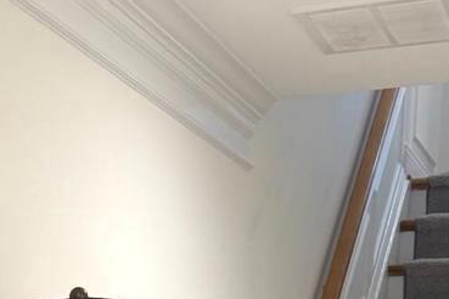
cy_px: 858
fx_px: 1297
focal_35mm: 104
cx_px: 108
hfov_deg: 19.5
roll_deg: +0.4
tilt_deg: -18.3
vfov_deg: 10.2
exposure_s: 1/60
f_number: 1.78
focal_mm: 6.76
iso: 125
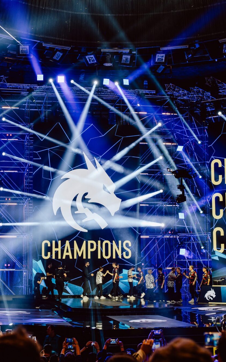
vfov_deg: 32.5
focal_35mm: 63
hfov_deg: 20.6
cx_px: 120
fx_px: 621
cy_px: 179
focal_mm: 41
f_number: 2.5
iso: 250
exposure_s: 1/100
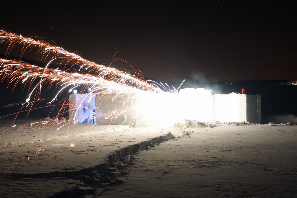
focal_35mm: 75
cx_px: 148
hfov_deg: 27.0
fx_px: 619
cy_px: 99
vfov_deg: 18.2
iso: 400
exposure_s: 21
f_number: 22
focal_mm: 50
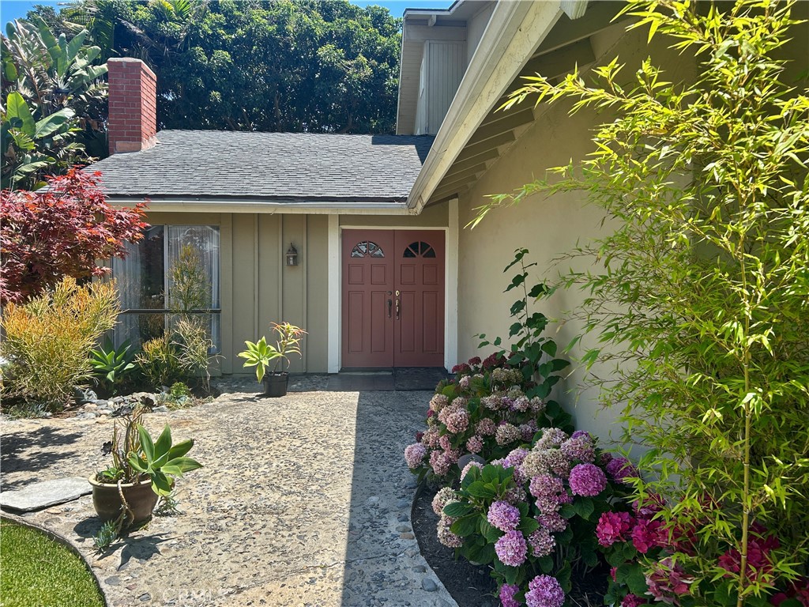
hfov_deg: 67.3
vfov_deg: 53.1
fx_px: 608
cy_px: 304
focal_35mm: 26
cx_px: 404
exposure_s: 1/1669
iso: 50
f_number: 1.5
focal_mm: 5.7
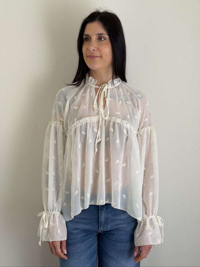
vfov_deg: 39.7
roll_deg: -1.8
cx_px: 100
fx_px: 370
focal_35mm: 48
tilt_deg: -8.1
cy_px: 134
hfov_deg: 30.3
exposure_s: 1/304
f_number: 1.78
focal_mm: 6.76
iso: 64
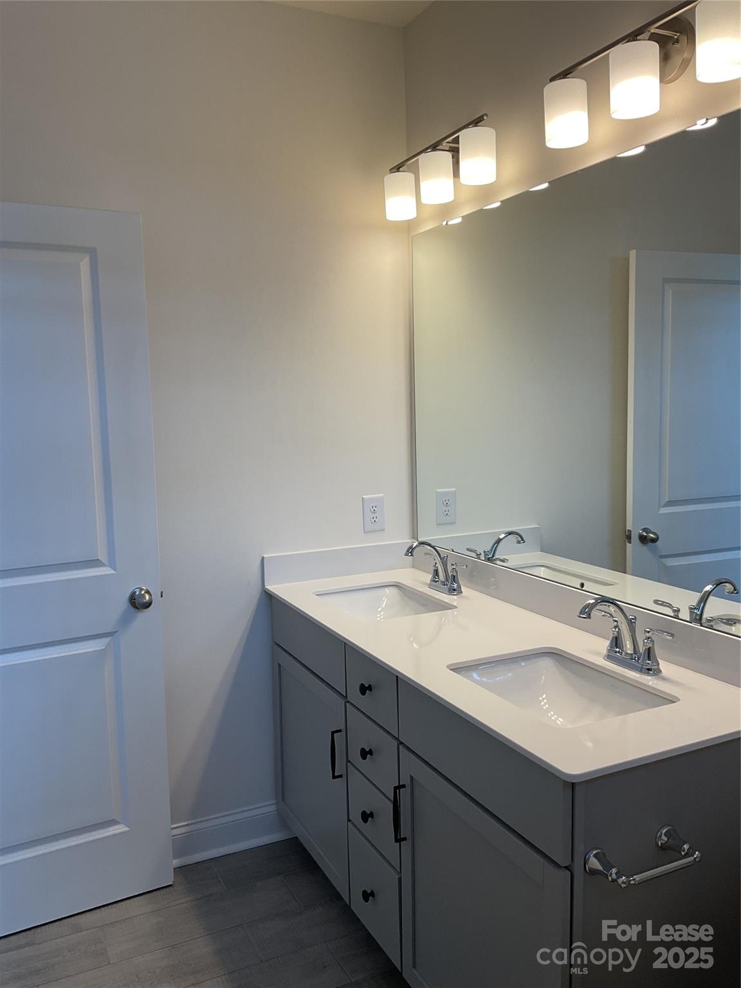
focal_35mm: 29
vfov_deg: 61.7
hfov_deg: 48.2
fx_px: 828
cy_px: 494
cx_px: 370
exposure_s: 1/120
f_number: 1.8
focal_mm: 3
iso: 25
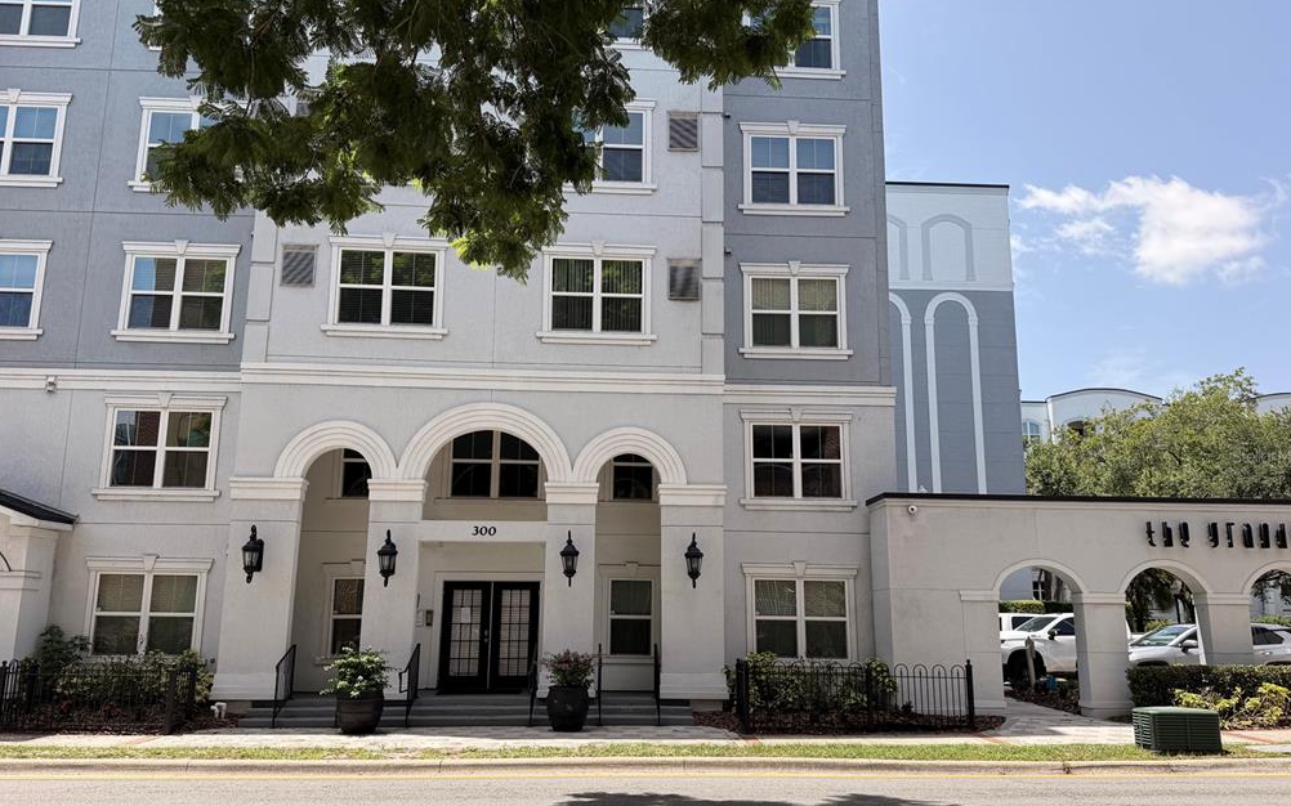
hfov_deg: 70.4
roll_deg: -0.3
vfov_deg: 47.5
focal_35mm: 26
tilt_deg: +10.7
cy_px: 456
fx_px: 915
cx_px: 651
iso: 80
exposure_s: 1/2525
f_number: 1.78
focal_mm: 6.76
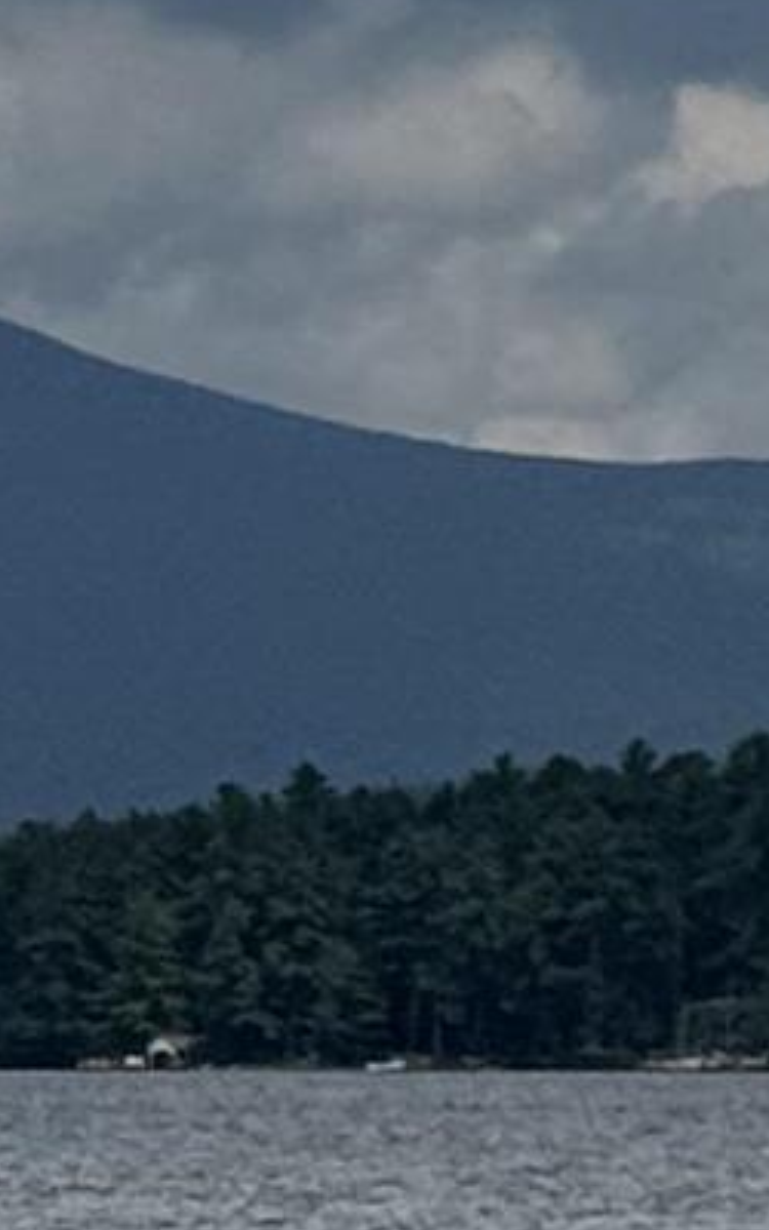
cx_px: -234
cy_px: 203
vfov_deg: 5.4
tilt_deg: +2.7
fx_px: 13111
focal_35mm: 391
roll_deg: +0.0
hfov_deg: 3.4
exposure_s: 1/12500
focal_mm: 6.76
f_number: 1.78
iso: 80
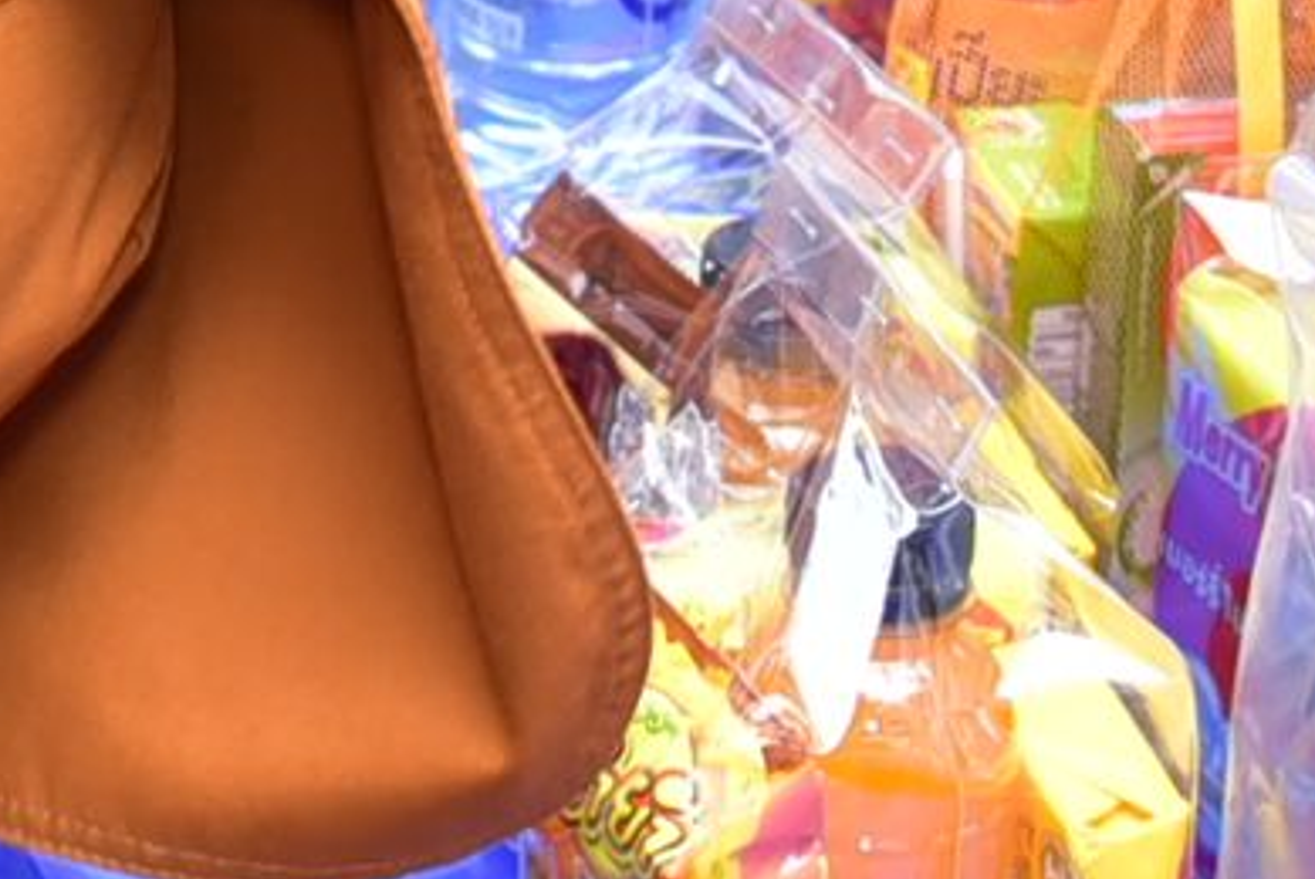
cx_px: 186
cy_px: -1516
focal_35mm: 180
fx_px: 6580
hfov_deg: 11.4
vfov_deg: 7.0
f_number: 5.6
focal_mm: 28
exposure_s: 1/200
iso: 1000
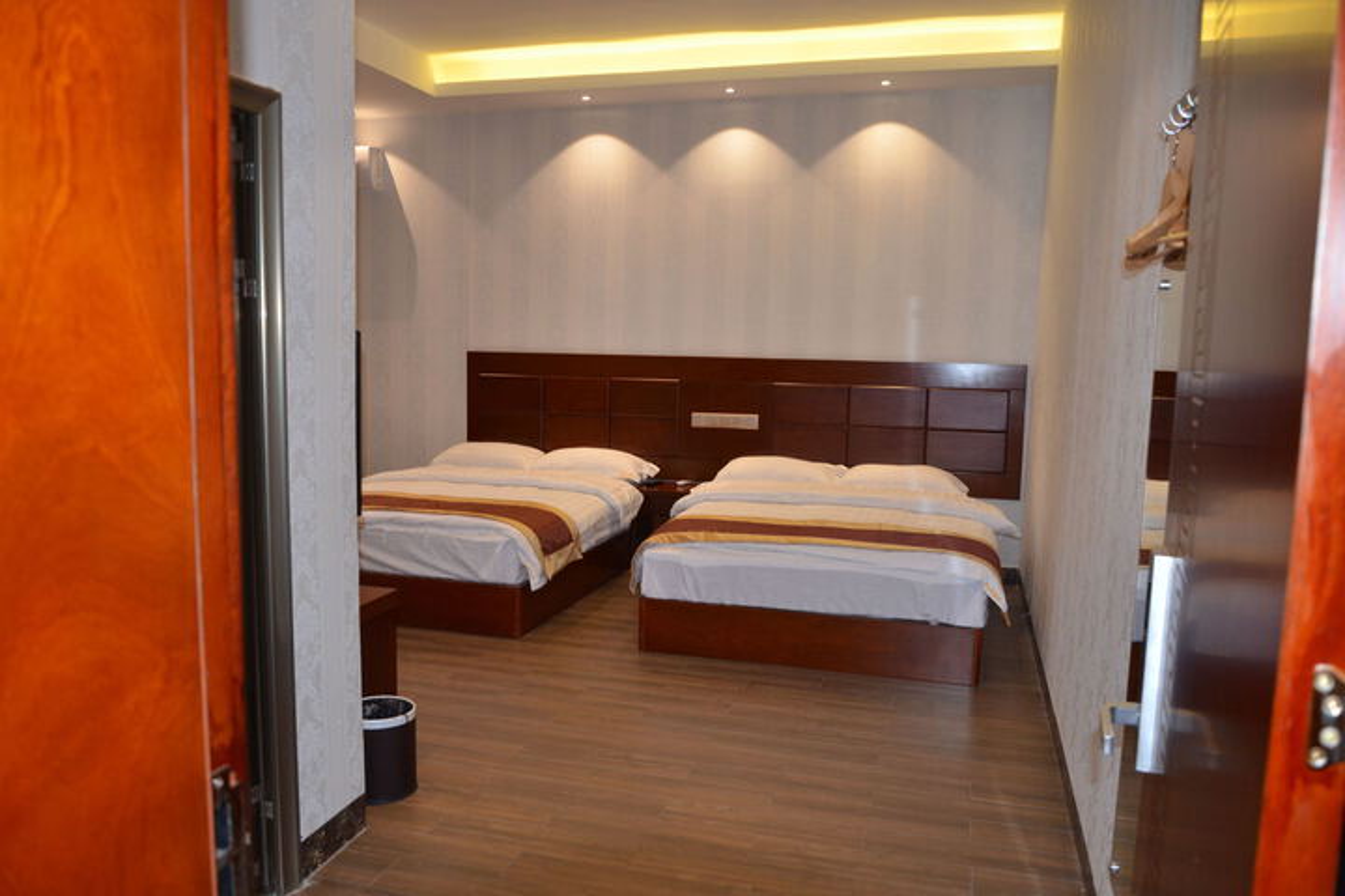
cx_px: 672
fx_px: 1009
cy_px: 448
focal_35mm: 27
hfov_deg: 67.4
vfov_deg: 47.9
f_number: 3.5
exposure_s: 1/60
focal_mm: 18
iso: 800
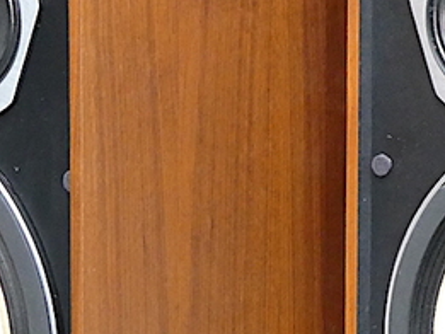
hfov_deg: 7.7
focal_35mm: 257
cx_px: 361
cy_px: 145
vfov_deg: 5.8
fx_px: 3305
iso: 400
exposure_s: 1/1.6
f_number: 7.1
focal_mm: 12.5
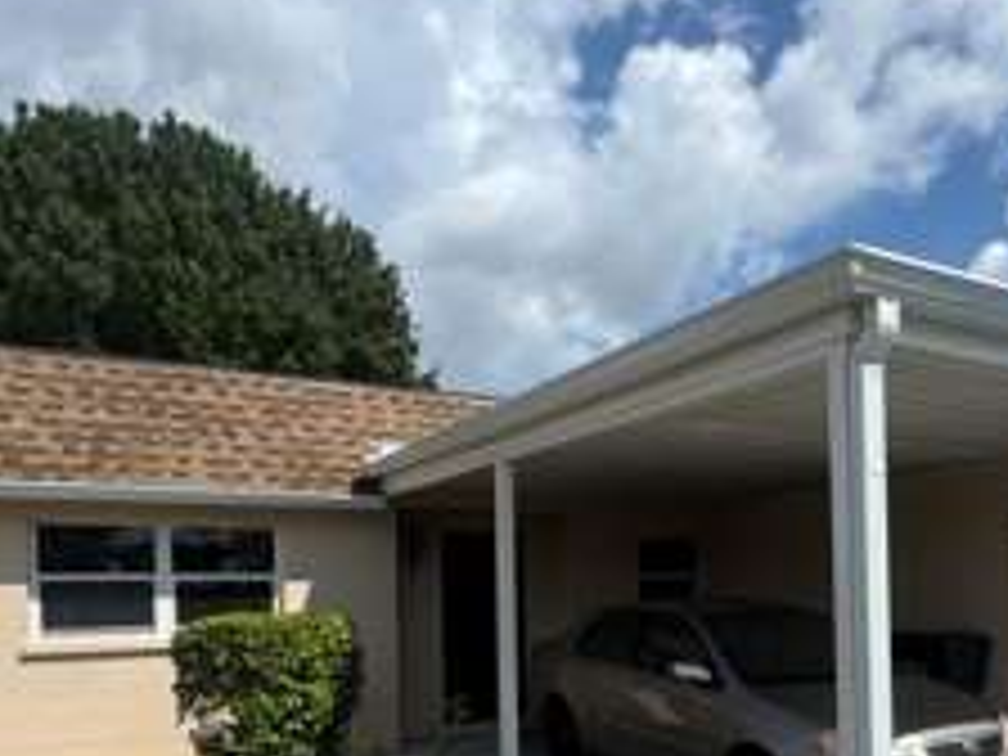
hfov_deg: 59.1
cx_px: 639
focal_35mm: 30
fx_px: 874
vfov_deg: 44.5
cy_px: 603
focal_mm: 2.22
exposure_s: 1/2028
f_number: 2.2
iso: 50
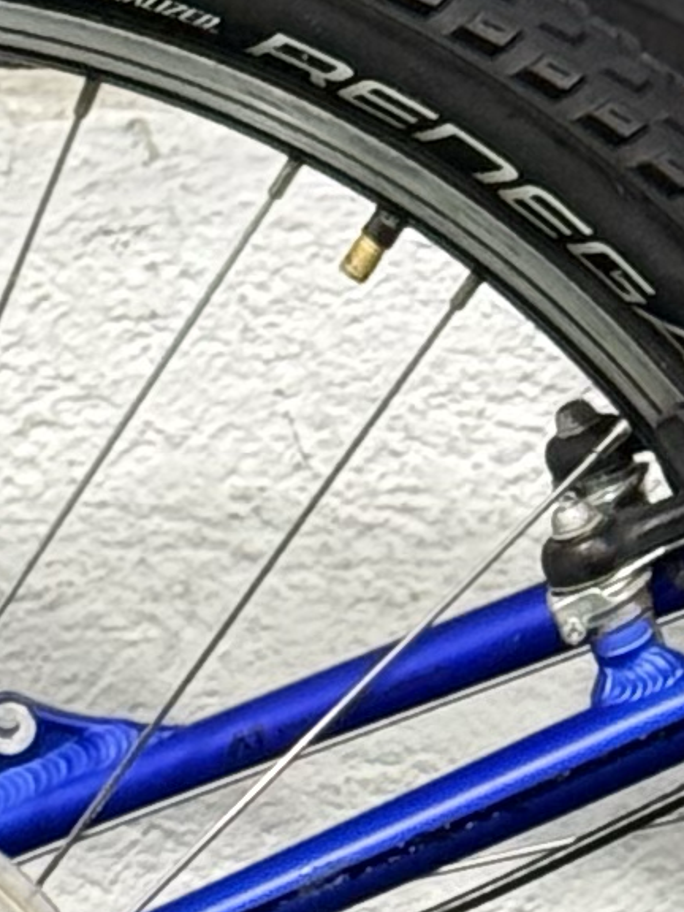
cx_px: 580
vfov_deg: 5.8
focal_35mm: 336
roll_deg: -2.8
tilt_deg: -6.5
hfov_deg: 4.4
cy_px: -408
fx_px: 8852
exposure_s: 1/60
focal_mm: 6.76
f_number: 1.78
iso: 250
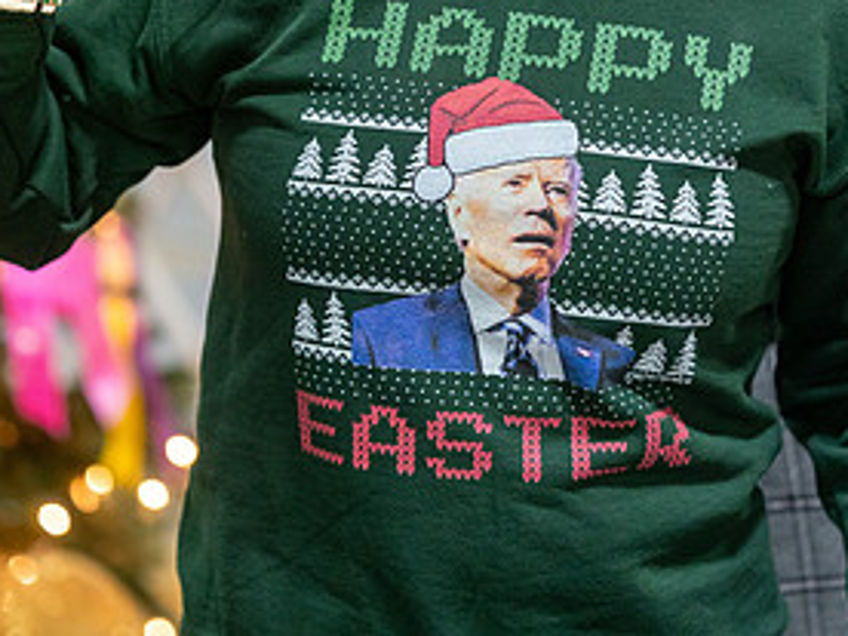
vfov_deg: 10.3
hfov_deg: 13.7
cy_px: 104
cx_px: 433
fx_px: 3528
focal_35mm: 144
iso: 4000
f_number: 2.8
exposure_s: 1/160
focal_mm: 92
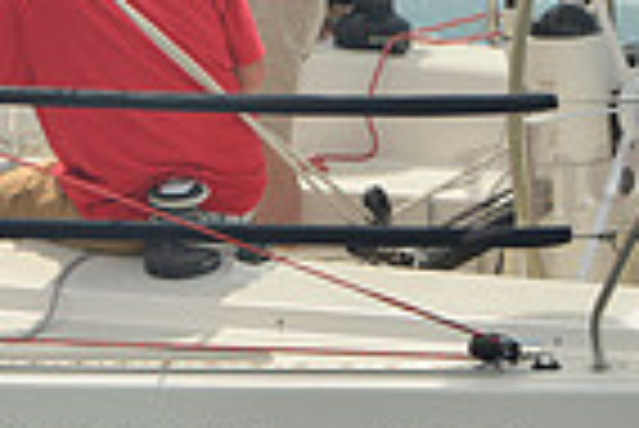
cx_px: 225
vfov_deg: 2.8
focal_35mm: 497
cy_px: -47
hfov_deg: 4.1
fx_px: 8831
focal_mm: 122
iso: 280
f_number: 8
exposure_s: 1/1250
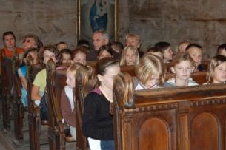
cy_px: 58
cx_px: 129
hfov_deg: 27.0
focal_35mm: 75
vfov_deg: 18.1
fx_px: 471
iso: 450
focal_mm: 34
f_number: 4.5
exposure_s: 1/60
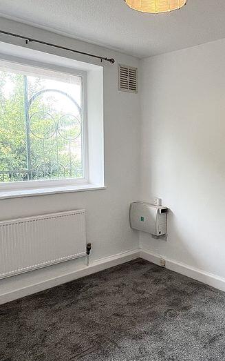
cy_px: 188
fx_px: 265
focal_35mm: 27
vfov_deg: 68.4
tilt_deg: -7.8
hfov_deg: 43.4
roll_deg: -0.6
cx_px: 187
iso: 80
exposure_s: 1/100
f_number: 1.8
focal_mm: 1.57
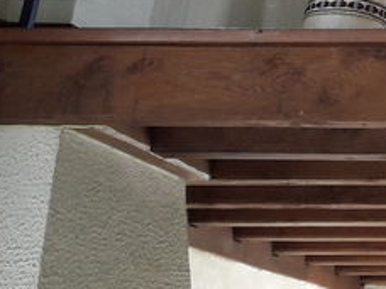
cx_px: 743
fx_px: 1372
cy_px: -335
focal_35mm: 123
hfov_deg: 13.9
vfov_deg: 10.8
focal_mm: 3.7
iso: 40
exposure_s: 1/33
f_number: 1.9
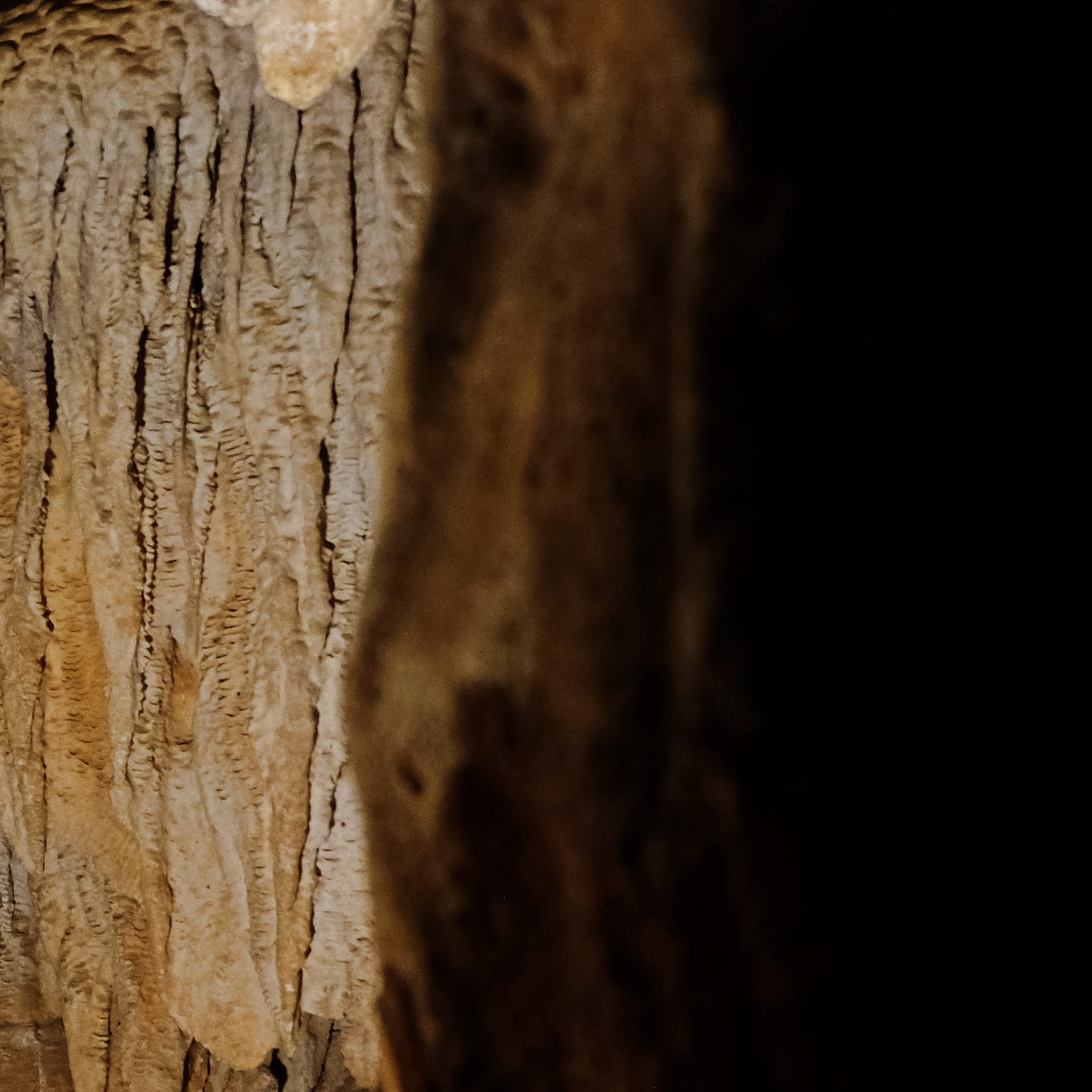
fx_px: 2605
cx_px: -254
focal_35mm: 73
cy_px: 784
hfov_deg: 21.8
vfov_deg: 23.5
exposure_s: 1/20
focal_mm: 17.5
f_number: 3.6
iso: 1600
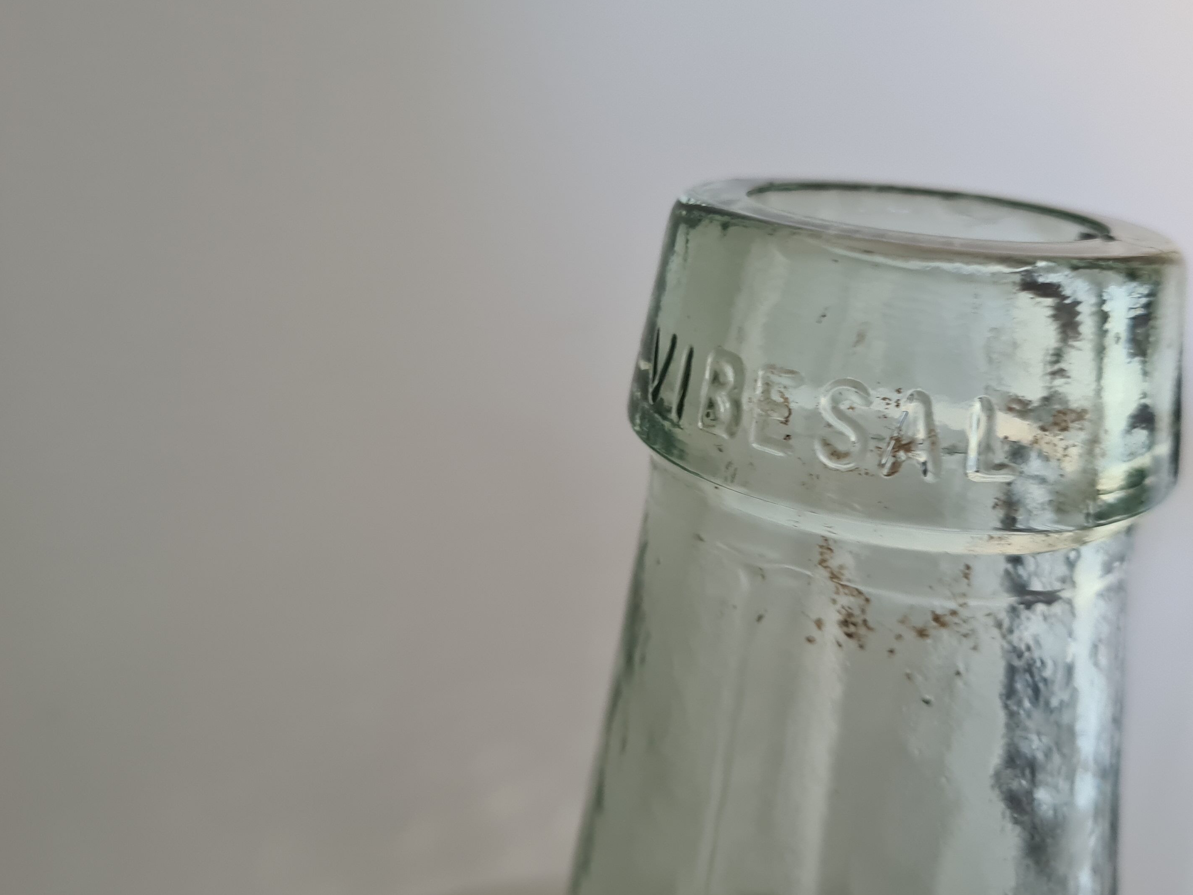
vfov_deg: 38.6
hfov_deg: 50.1
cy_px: 412
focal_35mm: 37
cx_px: 646
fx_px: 1275
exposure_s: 1/50
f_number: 1.8
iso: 200
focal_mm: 5.4
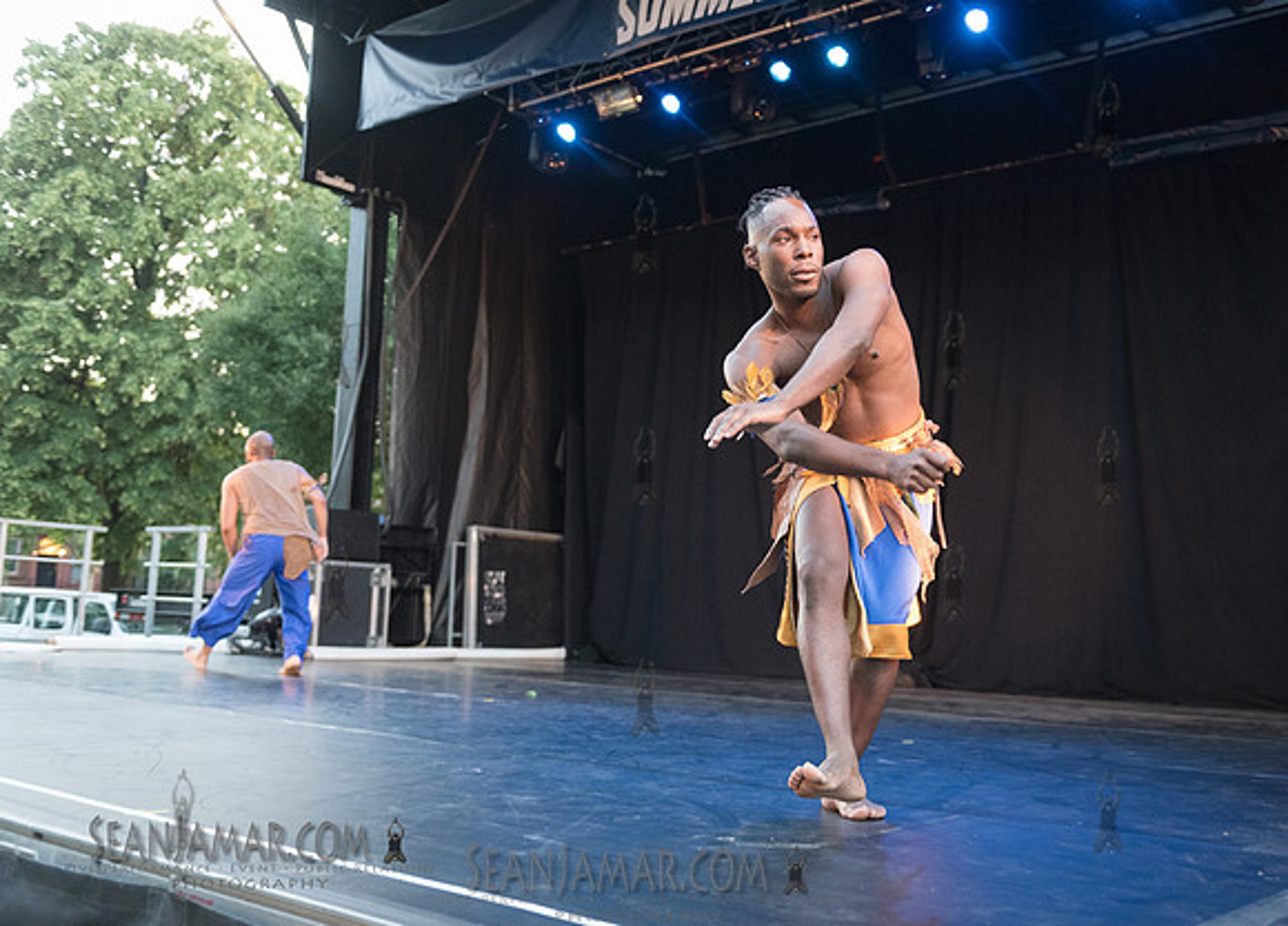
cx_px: 693
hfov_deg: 47.5
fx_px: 1464
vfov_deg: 35.1
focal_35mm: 40
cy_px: 463
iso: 3200
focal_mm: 38
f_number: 2.8
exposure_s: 1/400
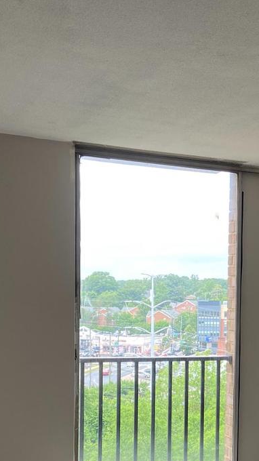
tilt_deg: -1.9
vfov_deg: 34.0
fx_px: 733
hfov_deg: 19.3
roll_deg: -1.0
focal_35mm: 60
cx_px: 275
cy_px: 359
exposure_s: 1/122
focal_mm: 4.25
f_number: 1.8
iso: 32
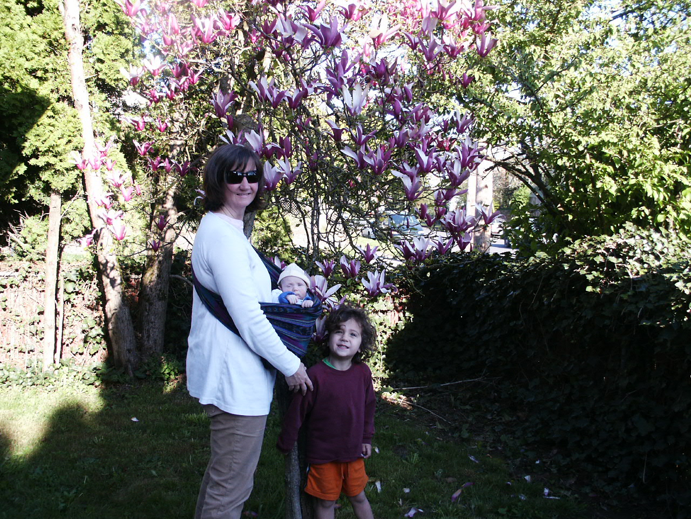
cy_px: 260
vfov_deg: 40.7
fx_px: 699
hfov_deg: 52.6
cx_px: 346
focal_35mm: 35
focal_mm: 7.18
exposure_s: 1/180
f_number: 3
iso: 64
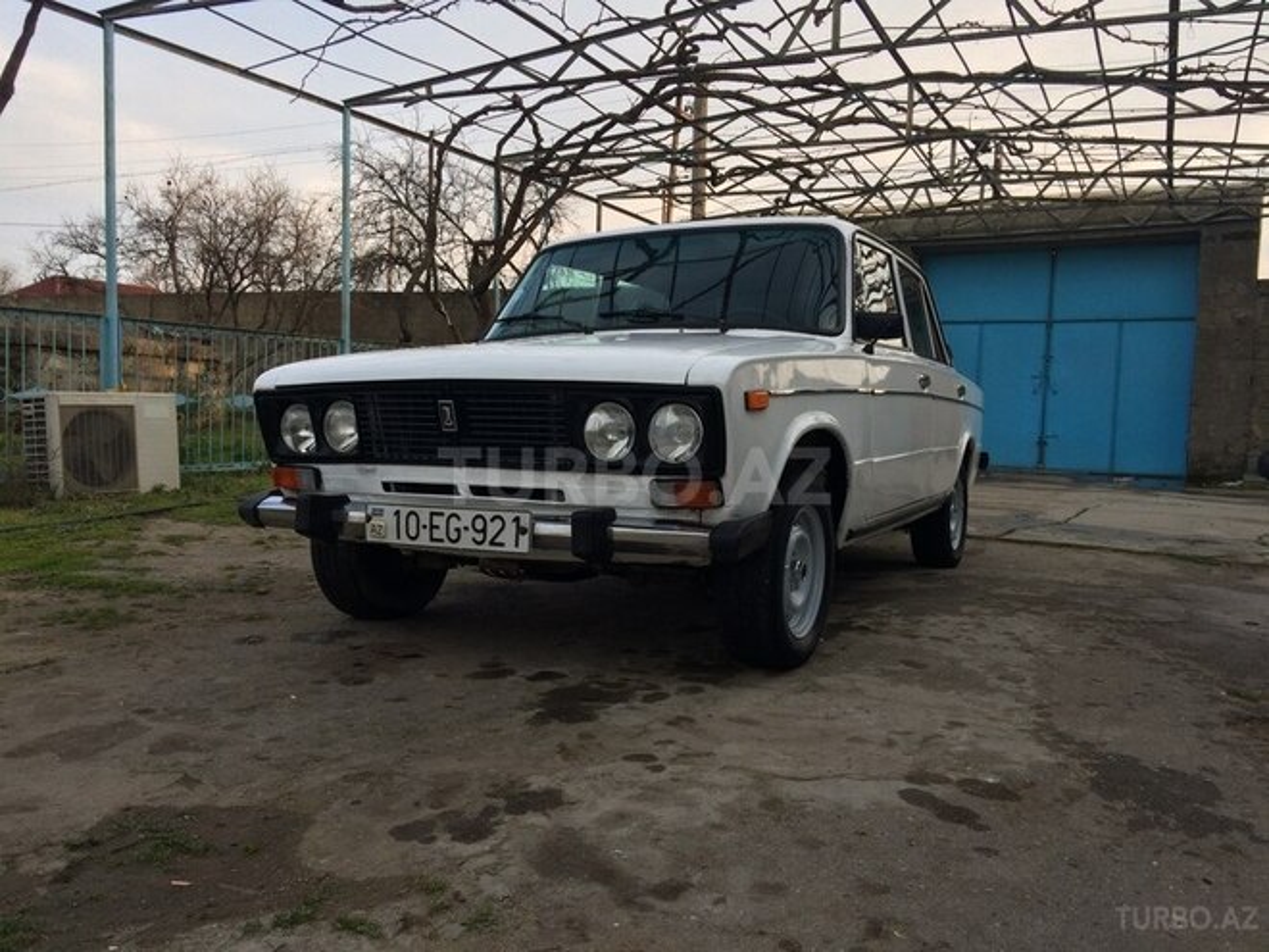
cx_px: 634
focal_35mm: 29
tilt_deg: -3.6
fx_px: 1063
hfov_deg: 61.7
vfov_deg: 48.2
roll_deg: -1.5
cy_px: 476
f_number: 2.2
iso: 32
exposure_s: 1/243
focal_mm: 4.15
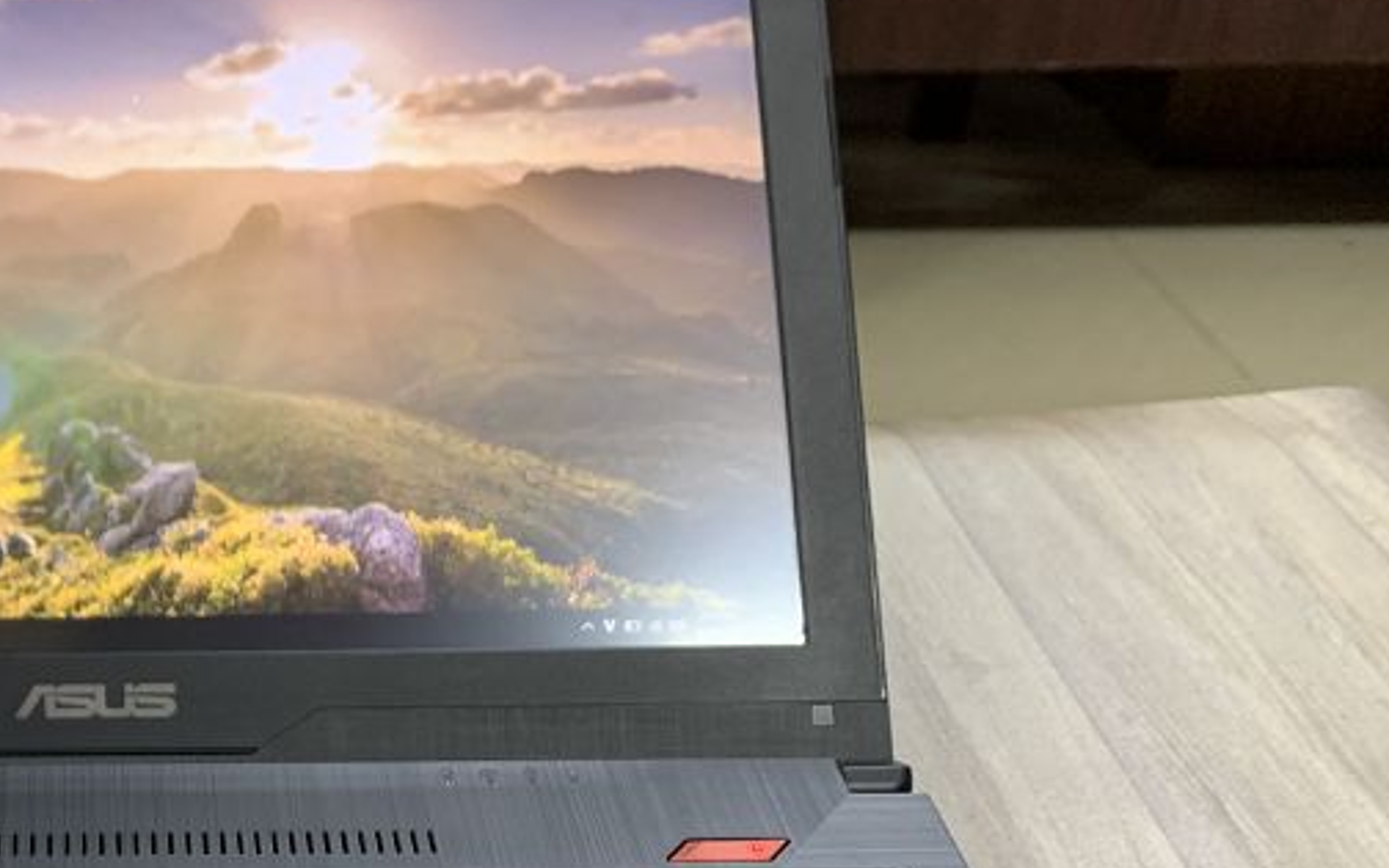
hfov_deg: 33.7
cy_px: 840
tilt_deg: -36.5
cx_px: 63
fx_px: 2120
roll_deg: +1.0
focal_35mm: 56
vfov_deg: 22.4
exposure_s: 1/40
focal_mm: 4.25
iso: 320
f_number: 1.8
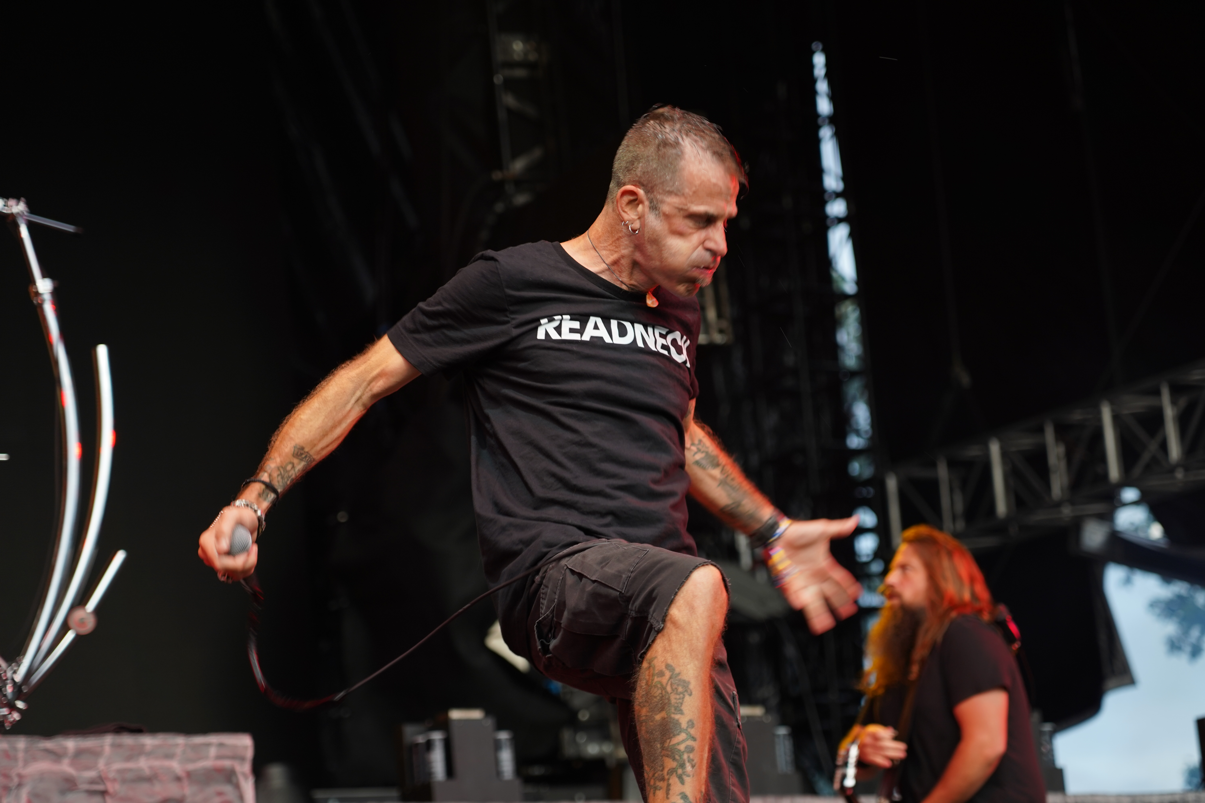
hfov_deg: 19.5
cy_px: 402
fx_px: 3514
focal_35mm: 105
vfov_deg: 13.0
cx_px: 602
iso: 320
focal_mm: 105
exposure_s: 1/125
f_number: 4
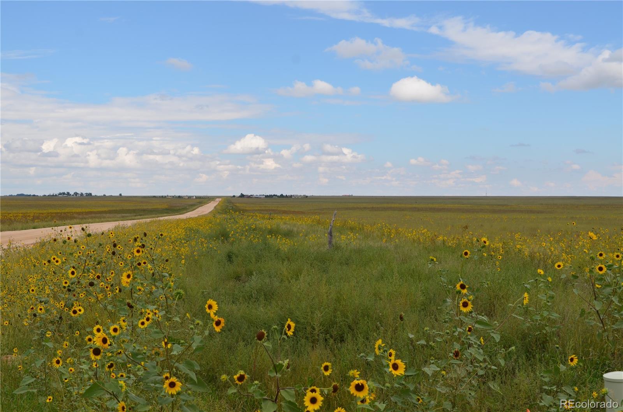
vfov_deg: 23.7
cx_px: 312
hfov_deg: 35.1
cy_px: 206
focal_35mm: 57
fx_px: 984
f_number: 8
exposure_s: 1/250
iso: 100
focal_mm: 38
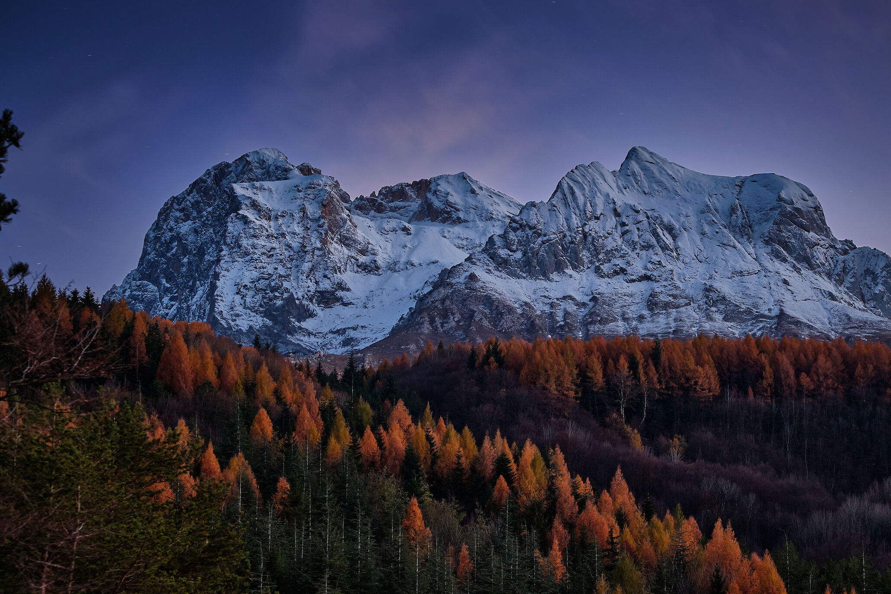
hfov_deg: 21.0
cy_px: 262
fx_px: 2400
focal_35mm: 97
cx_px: 489
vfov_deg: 14.1
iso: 320
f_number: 5
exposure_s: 20
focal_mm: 55
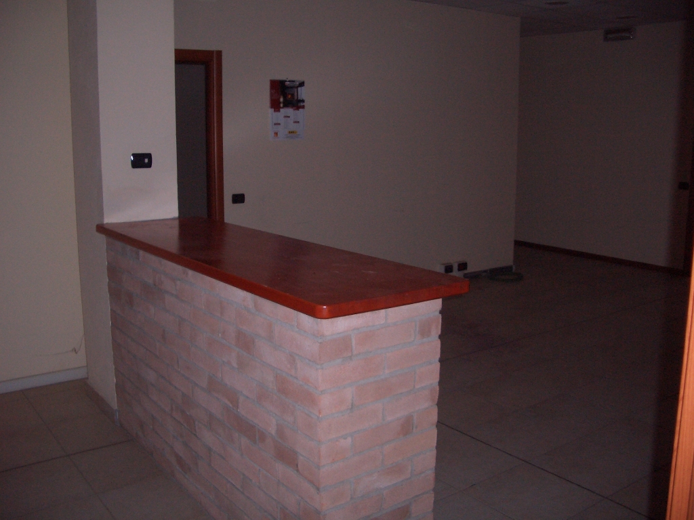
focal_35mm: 35
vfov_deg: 40.7
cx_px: 347
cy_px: 260
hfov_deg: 52.6
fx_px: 702
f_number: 2.6
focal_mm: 5.8
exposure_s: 1/60
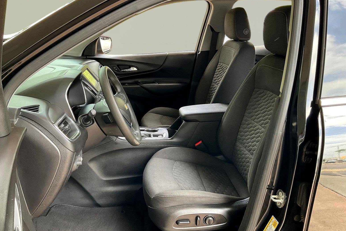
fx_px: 298
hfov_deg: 60.3
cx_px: 173
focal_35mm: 31
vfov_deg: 42.3
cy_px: 124
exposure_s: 1/107
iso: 64
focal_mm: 3
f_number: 1.8
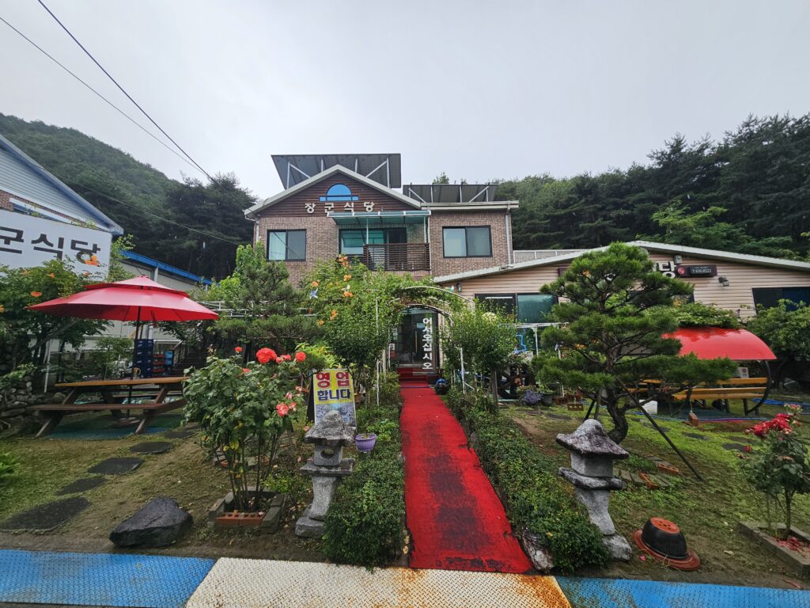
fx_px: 304
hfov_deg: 106.2
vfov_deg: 89.9
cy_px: 304
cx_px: 405
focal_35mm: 13
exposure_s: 1/1011
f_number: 2.2
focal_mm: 2.2
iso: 50
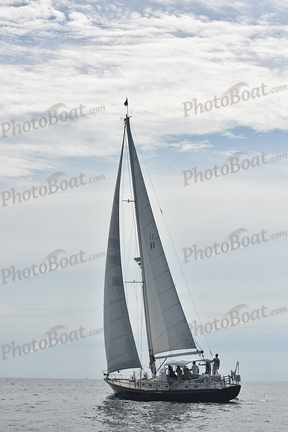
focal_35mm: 70
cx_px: 144
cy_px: 216
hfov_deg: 19.5
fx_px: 839
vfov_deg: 28.8
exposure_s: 1/1250
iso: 320
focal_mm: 70
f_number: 11
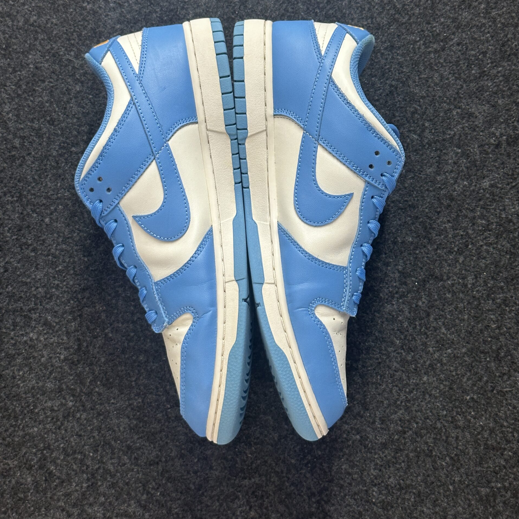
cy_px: 230
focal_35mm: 57
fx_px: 967
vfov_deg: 30.0
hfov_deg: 30.0
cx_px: 260
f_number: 1.78
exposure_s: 1/33
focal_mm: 6.86
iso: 200
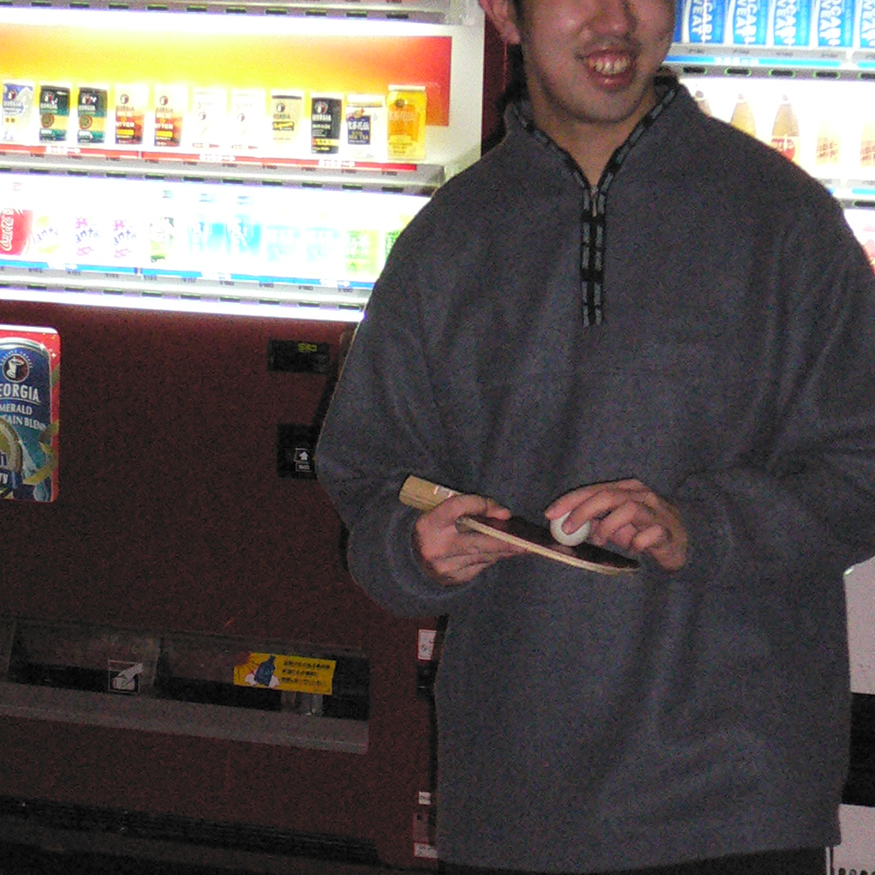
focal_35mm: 135
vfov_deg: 12.9
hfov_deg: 12.9
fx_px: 3861
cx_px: 453
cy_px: 512
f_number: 3.8
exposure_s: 1/60
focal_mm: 10.1
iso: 400
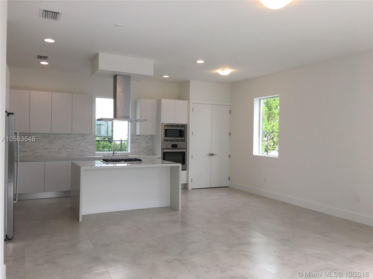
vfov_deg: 48.2
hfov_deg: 61.7
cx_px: 186
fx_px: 312
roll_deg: -0.8
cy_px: 140
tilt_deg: +0.3
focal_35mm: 29
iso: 32
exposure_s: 1/60
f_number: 2.2
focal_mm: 4.15
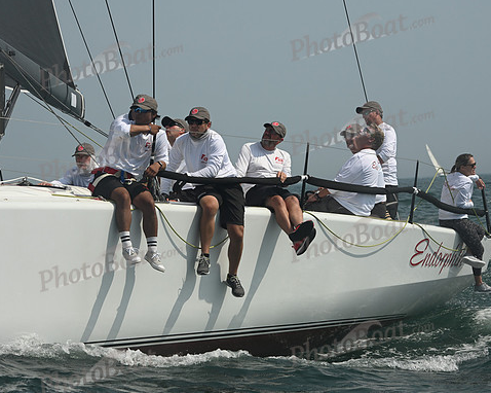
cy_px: 197
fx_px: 2019
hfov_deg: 13.9
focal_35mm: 139
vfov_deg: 11.1
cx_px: 237
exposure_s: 1/1250
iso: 320
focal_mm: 122
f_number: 9
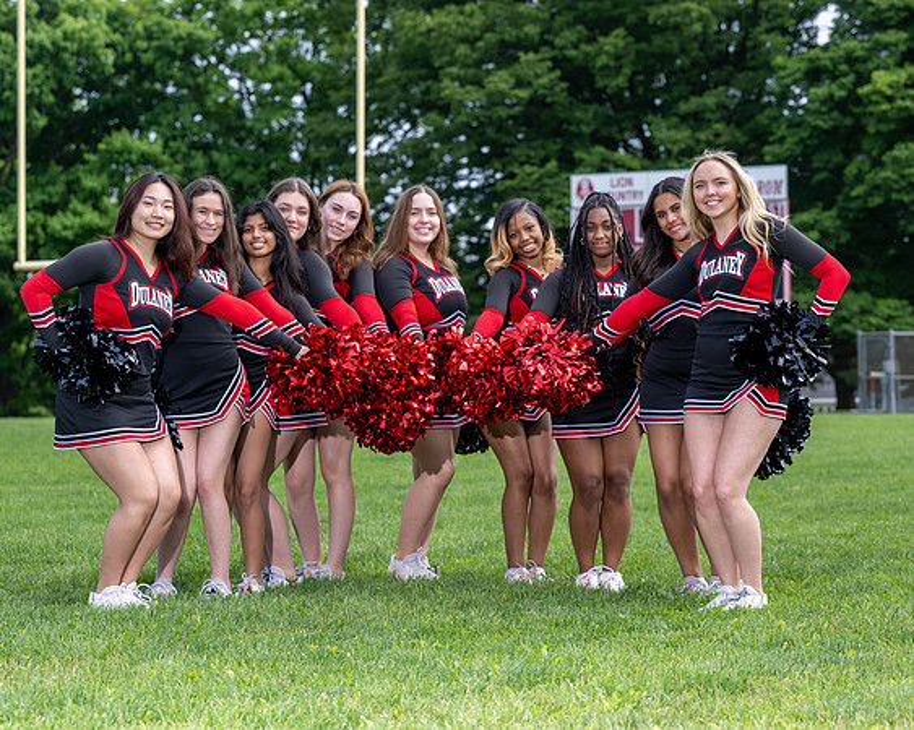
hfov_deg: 16.6
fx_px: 3137
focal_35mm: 116
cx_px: 464
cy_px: 365
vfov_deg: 13.3
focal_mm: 103
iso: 50
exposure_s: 1/200
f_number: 5.6
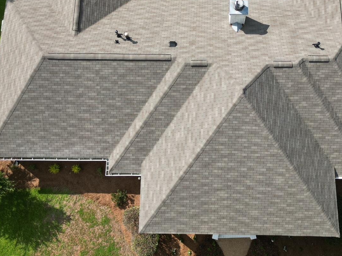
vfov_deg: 31.5
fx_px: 445
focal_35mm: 45
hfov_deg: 42.0
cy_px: 58
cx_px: 197
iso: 110
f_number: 1.7
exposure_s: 1/1600
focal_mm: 6.72
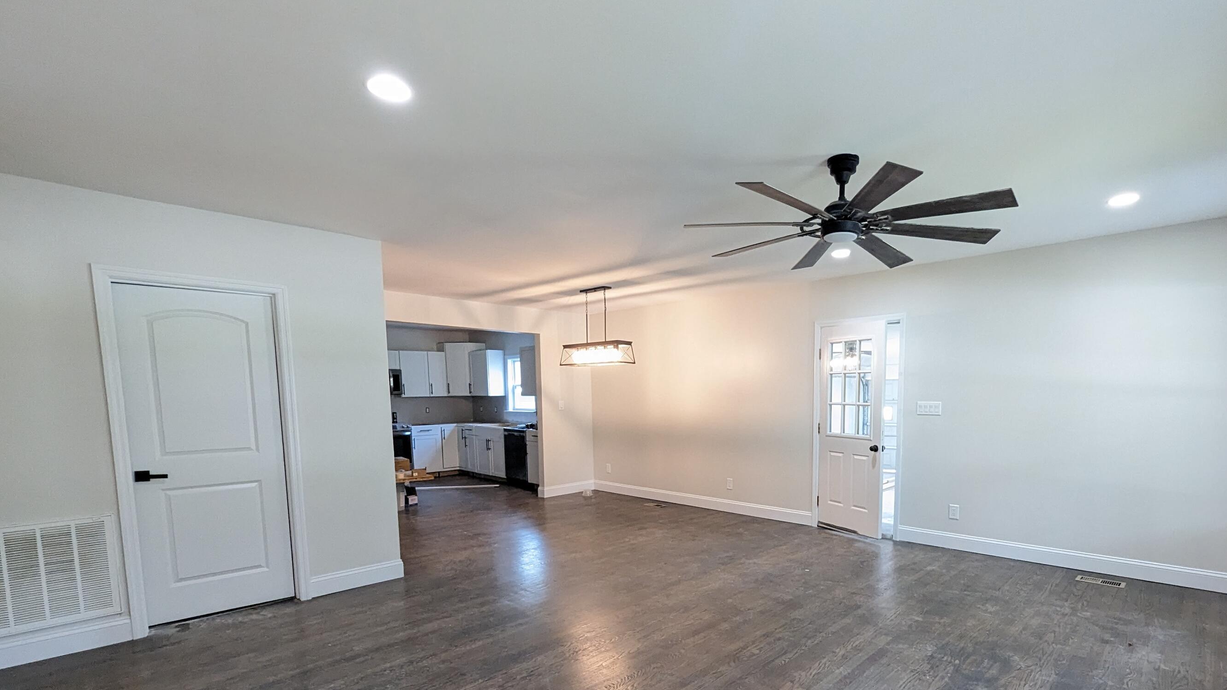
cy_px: 445
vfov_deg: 65.7
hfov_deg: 98.8
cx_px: 692
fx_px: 521
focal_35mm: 16
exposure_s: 1/60
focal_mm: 1.95
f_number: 2.2
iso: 525
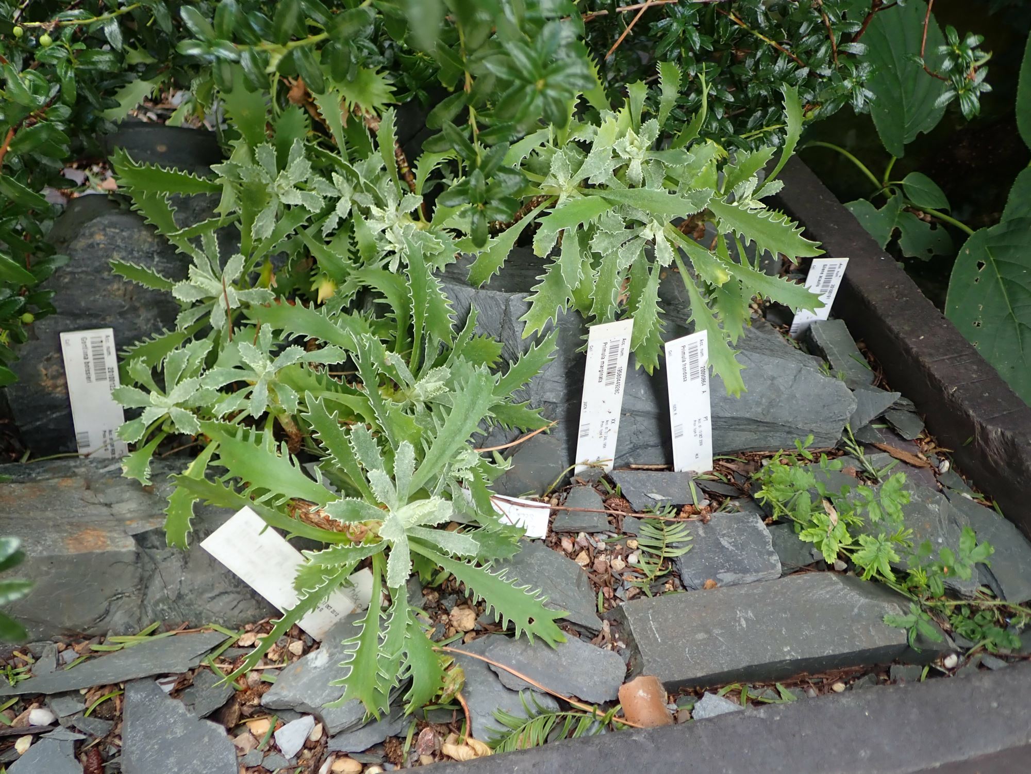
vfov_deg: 46.8
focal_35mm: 30
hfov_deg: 60.0
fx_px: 894
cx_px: 516
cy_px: 387
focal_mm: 5.5
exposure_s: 1/80
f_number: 2.3
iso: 100
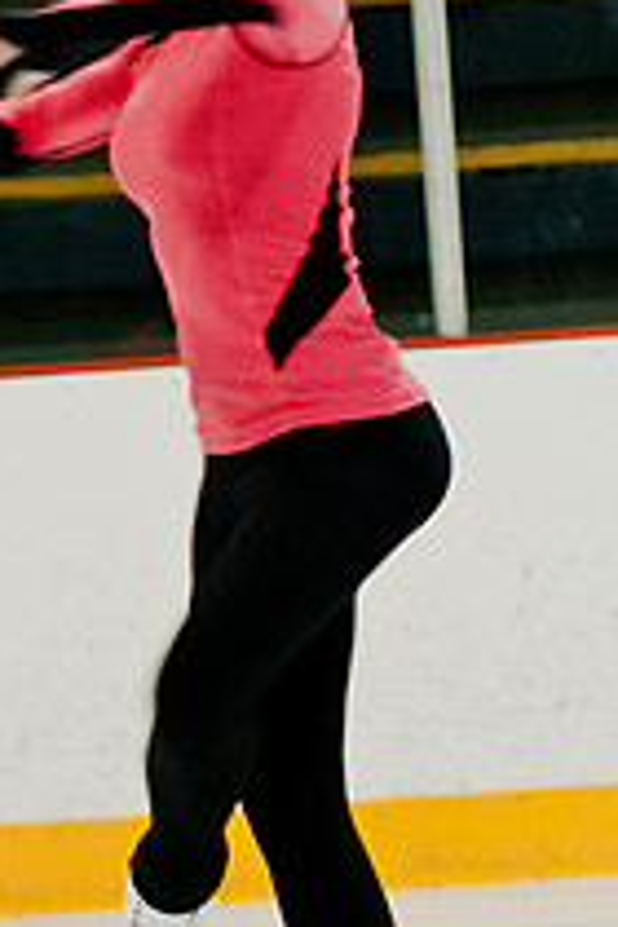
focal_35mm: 337
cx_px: 152
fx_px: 8679
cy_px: 459
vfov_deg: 6.1
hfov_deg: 4.1
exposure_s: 1/160
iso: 1250
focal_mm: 105
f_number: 2.8
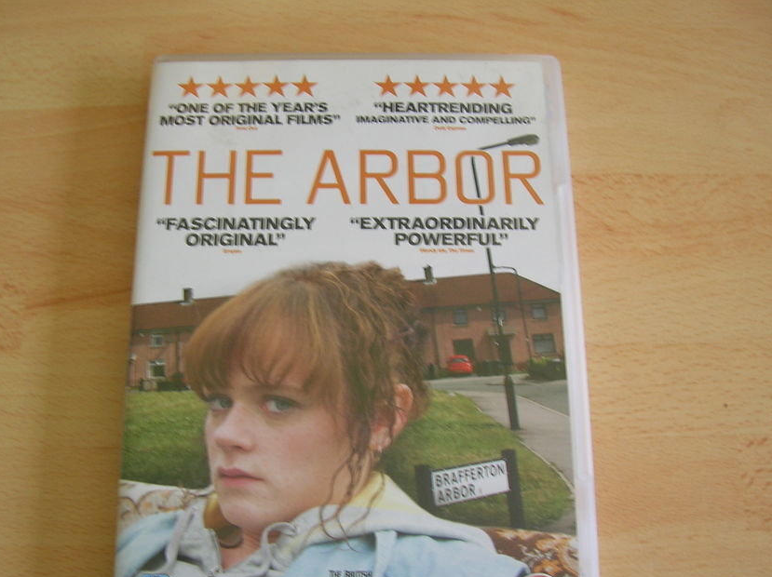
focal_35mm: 41
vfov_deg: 35.0
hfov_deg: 45.7
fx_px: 913
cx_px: 337
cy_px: 347
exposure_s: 1/9.2
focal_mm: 5.7
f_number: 2.9
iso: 50
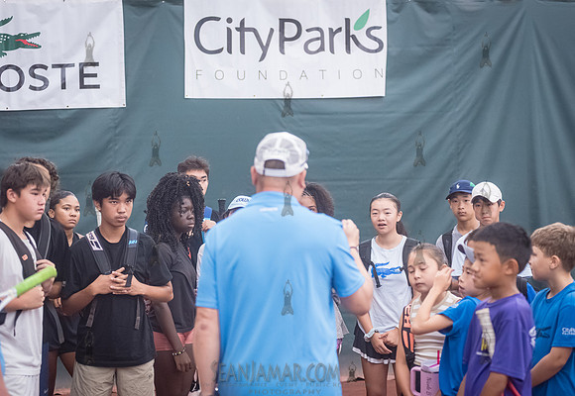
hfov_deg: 24.6
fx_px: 1320
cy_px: 198
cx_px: 278
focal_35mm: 82
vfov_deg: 17.1
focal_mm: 80
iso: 6400
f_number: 3.2
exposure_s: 1/320
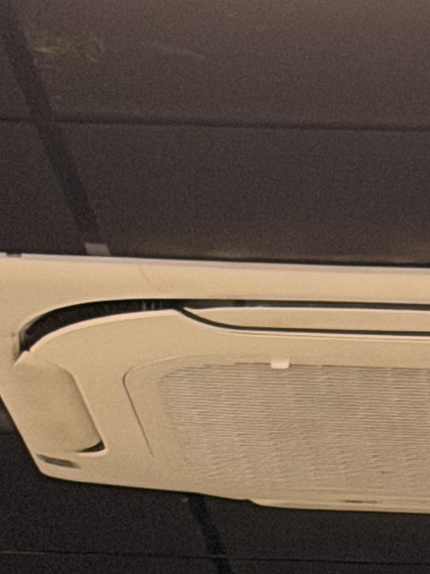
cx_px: 632
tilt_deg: +4.1
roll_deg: -1.3
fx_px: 4790
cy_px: 1290
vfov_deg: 6.6
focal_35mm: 289
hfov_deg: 5.1
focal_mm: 6.76
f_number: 1.78
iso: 250
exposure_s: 1/40
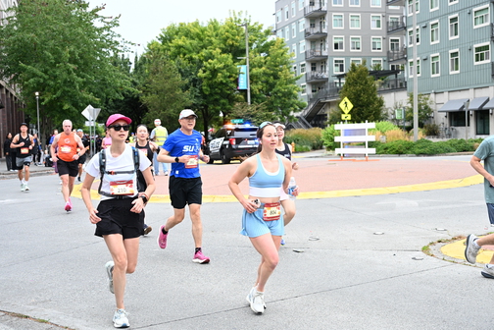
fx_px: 659
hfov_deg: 41.1
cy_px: 158
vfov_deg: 28.1
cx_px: 260
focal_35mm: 48
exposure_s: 1/800
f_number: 4
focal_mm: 44
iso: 2000
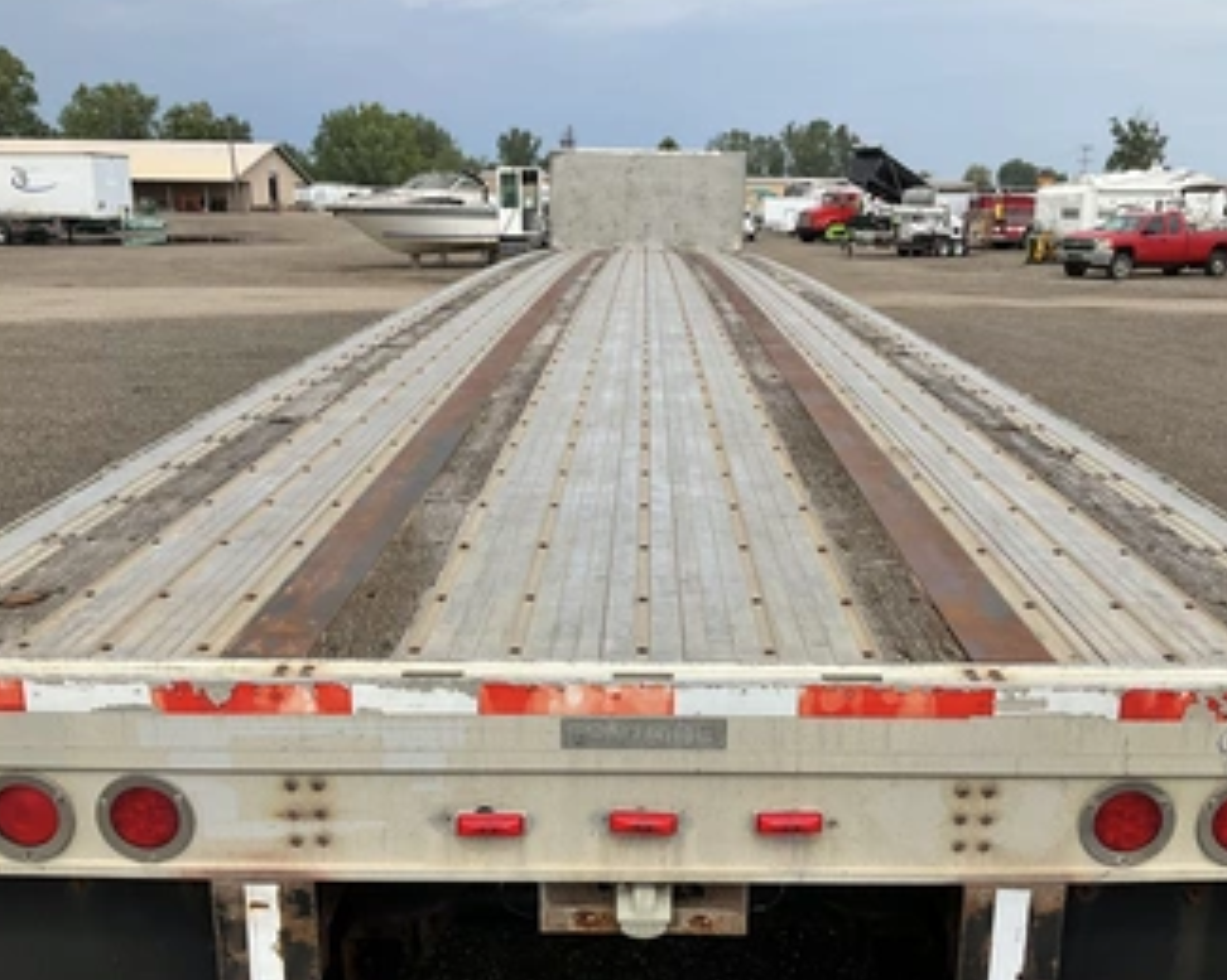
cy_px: 511
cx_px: 670
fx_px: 1271
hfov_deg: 51.5
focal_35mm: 35
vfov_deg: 42.2
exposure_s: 1/2058
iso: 25
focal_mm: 3
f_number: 1.8
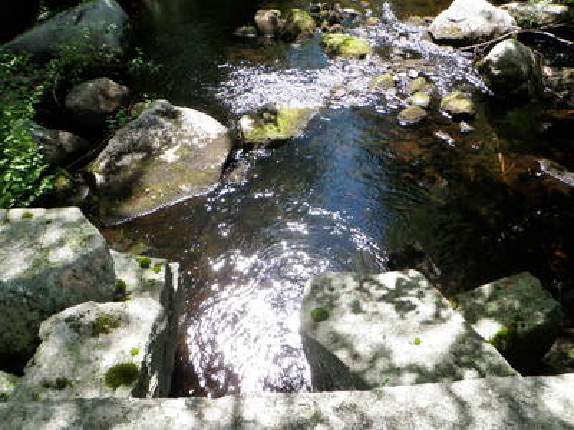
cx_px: 287
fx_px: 464
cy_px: 215
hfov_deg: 63.4
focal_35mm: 28
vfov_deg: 49.7
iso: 50
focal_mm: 5
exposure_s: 1/80
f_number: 3.5
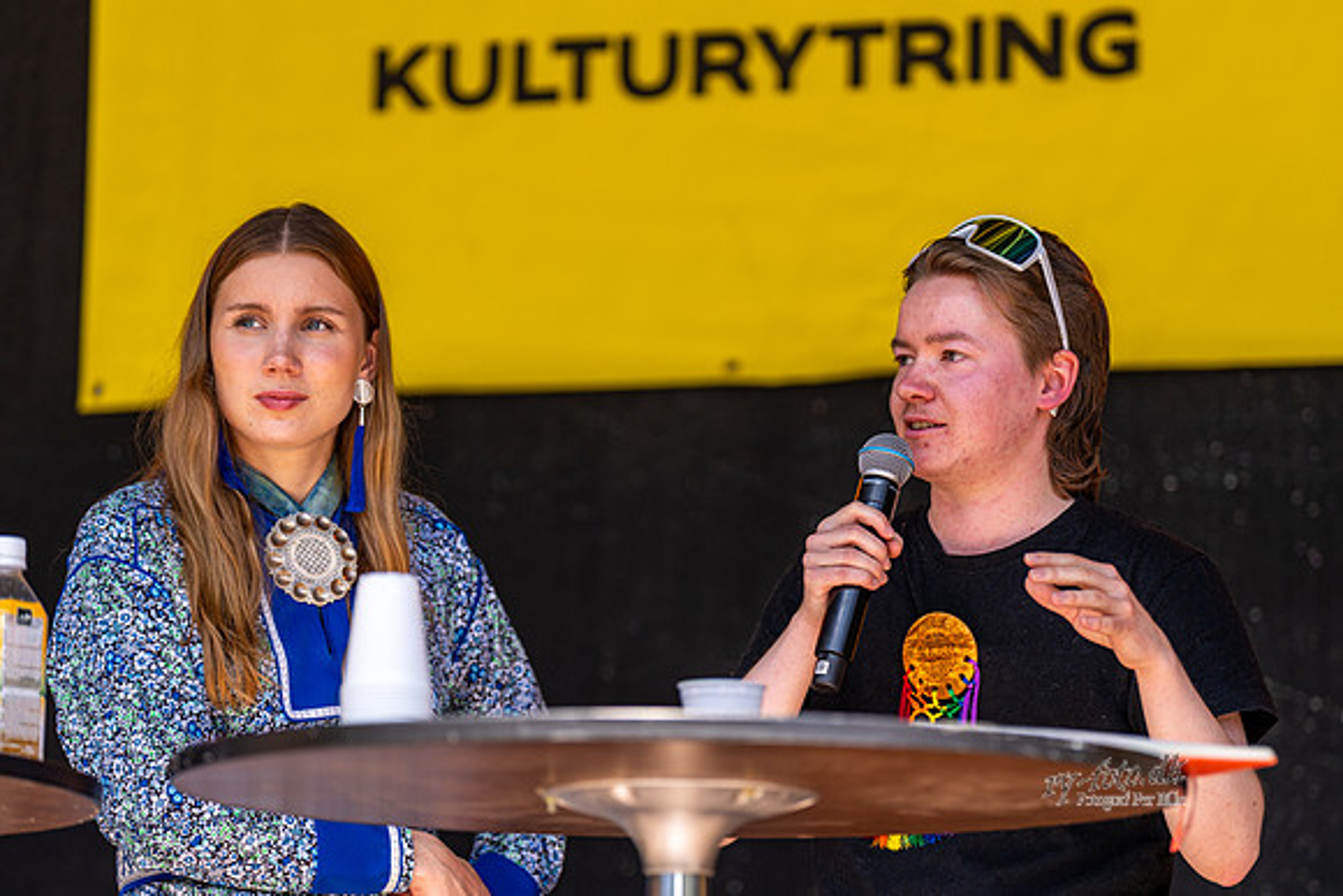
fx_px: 5243
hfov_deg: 14.6
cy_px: 517
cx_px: 694
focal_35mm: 141
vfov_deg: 9.8
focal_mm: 120
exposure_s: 1/500
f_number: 2.8
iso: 64
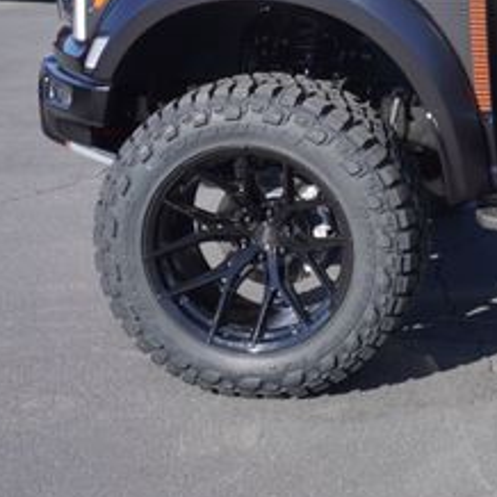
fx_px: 1401
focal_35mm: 86
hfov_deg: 18.6
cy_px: 32
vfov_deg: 19.7
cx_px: 657
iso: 100
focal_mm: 23
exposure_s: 1/160
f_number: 7.1
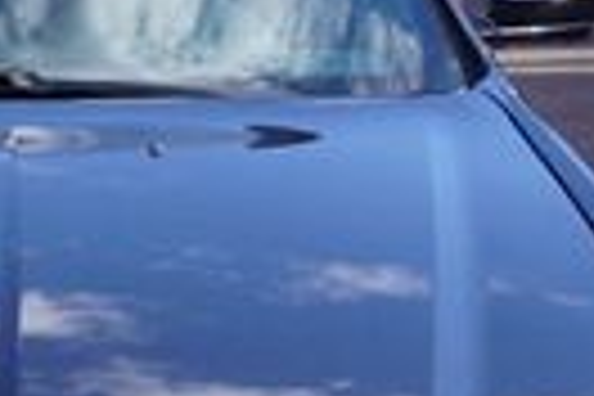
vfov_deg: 9.2
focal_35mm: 146
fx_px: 2409
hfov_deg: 13.6
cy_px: 544
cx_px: -153
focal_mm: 20
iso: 100
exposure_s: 1/80
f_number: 10
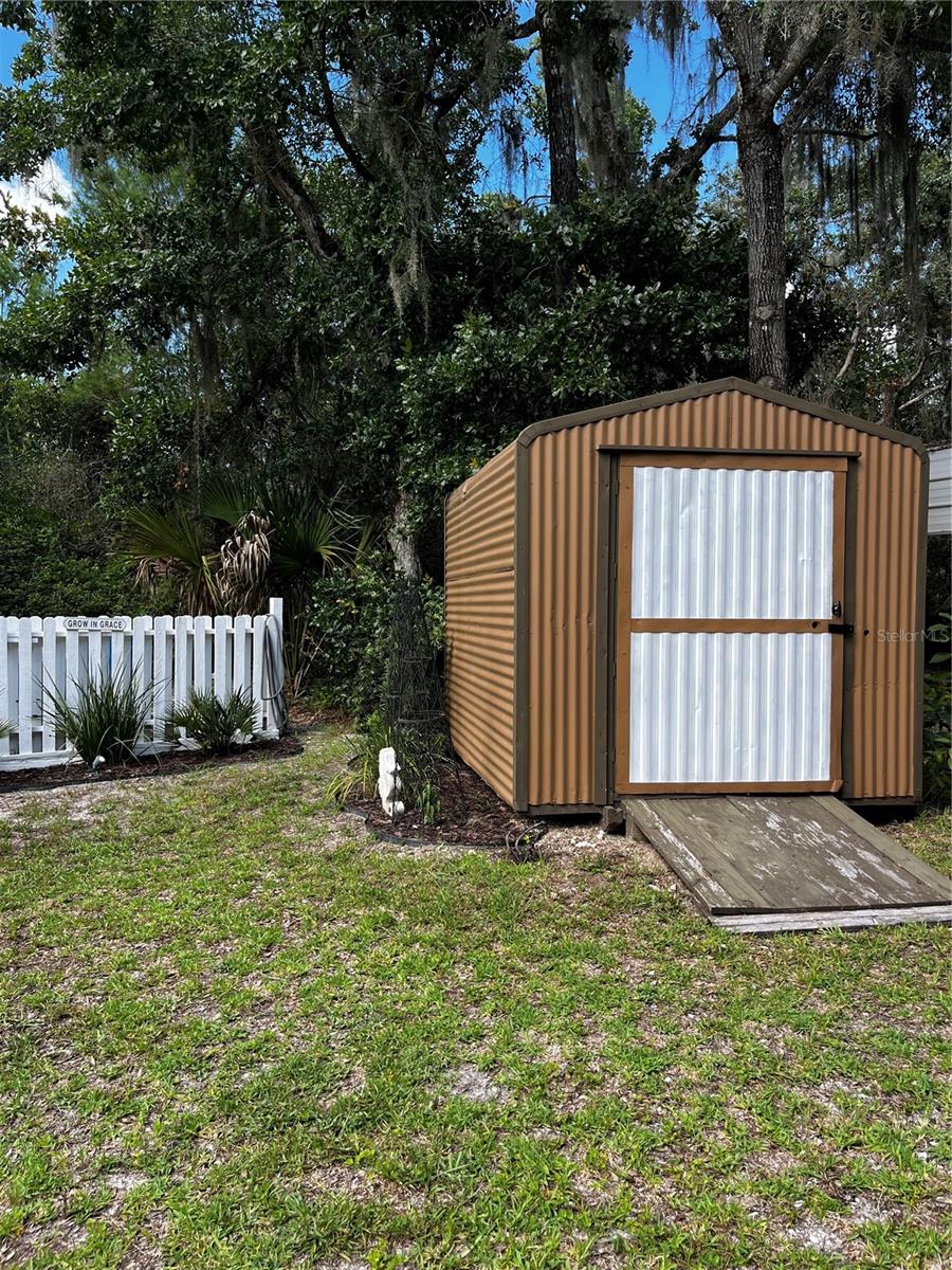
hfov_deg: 53.1
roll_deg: +0.0
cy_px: 635
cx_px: 476
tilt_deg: -3.7
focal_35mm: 26
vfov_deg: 67.3
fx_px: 953
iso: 50
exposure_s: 1/761
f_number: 1.6
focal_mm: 5.1
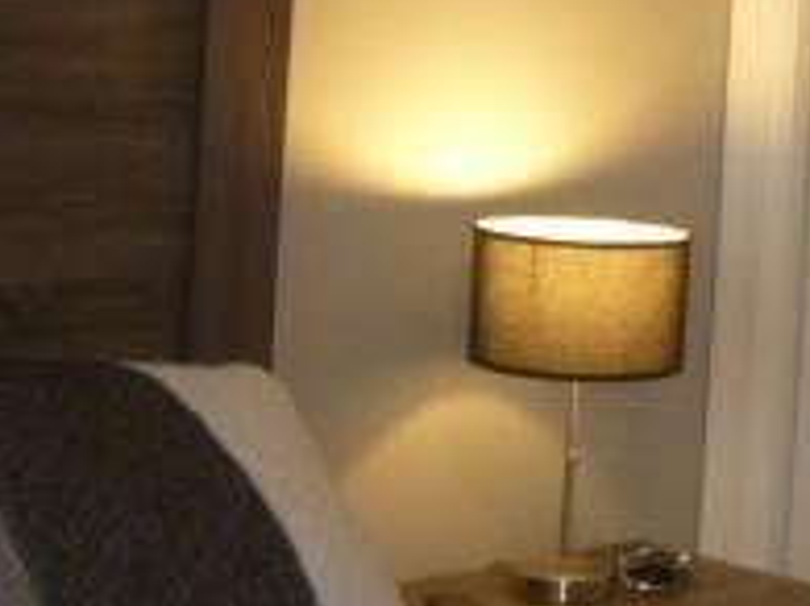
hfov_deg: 16.2
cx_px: 1059
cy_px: 278
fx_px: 2689
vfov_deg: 12.9
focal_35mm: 115
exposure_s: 1/30
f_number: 3.5
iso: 250
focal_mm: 6.3
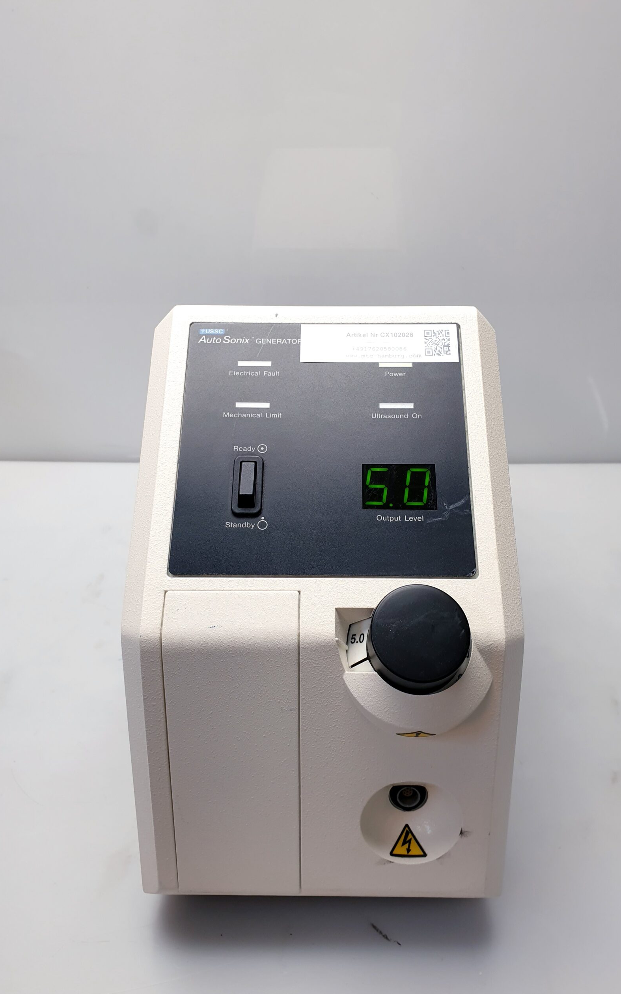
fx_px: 758
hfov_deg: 44.5
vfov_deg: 66.5
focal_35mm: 28
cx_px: 320
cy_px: 491
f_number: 2.4
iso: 50
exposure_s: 1/50
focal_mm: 4.3
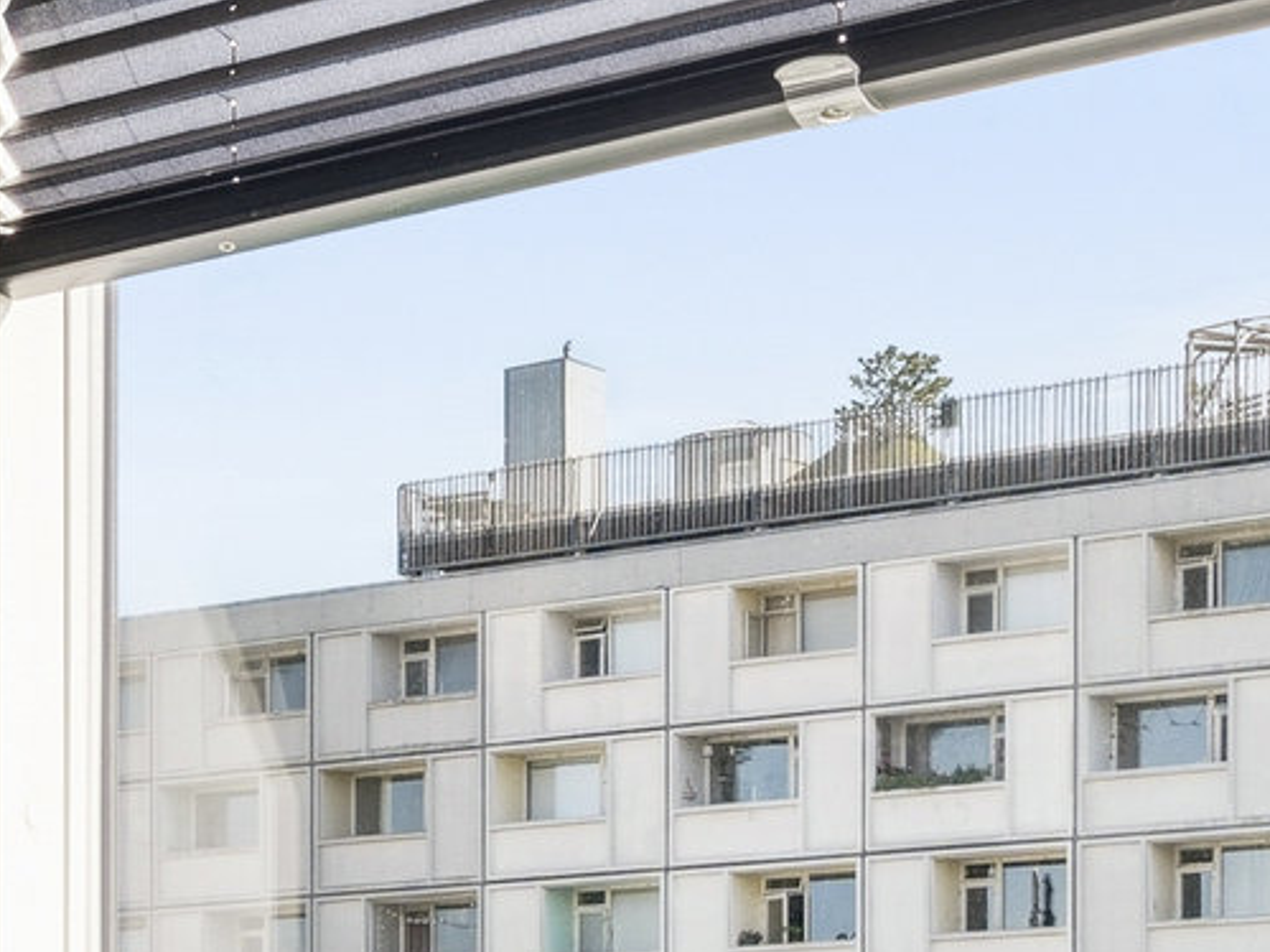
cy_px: 1334
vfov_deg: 13.4
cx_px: -158
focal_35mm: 106
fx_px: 3878
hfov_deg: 17.9
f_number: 7.1
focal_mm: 12.2
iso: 100
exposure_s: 1/60
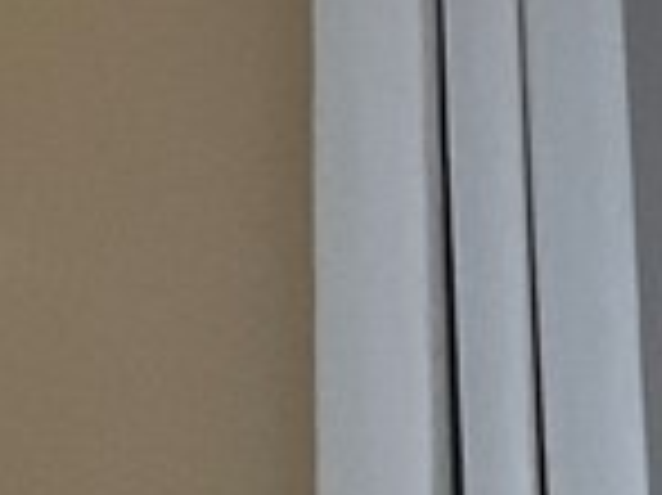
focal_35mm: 202
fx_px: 3860
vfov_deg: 7.0
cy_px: -544
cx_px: 1788
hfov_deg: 8.6
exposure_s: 1/85
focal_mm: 3
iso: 64
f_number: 1.8
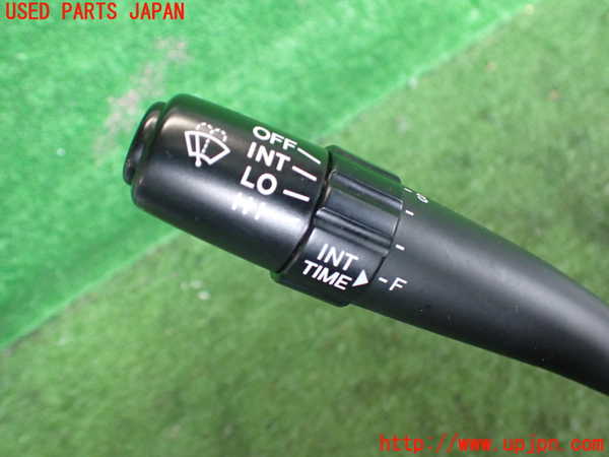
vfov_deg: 46.8
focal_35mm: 30
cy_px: 228
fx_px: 528
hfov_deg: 60.0
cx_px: 304
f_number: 2.3
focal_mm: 5.4
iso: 800
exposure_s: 1/100
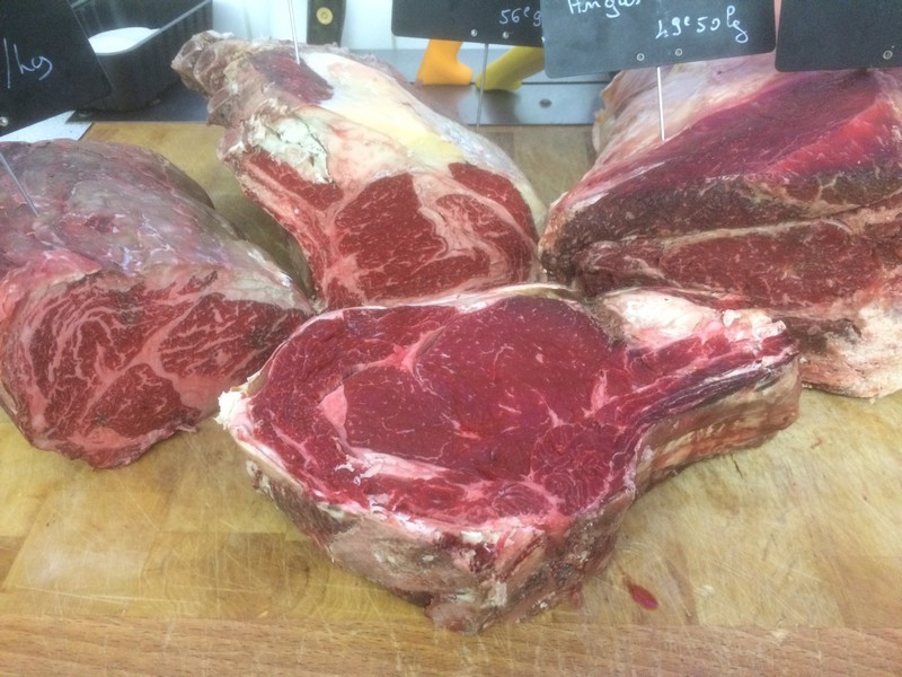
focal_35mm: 29
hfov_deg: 61.7
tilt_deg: -40.3
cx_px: 451
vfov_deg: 48.2
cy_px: 338
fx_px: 756
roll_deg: -0.5
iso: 320
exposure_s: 1/33
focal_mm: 4.15
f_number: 2.2
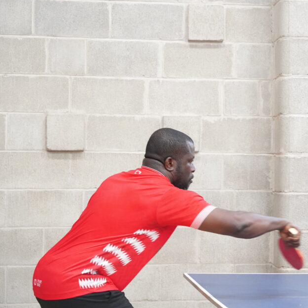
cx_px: 245
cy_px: 140
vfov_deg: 17.7
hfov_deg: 17.6
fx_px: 987
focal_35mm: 98
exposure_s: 1/160
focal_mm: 70
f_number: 4
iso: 10000
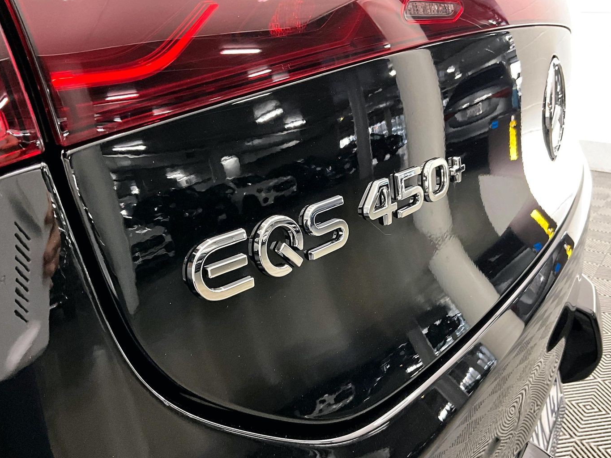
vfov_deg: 41.8
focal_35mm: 34
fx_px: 600
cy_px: 233
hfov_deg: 53.9
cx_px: 326
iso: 200
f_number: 1.8
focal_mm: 3
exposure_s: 1/40
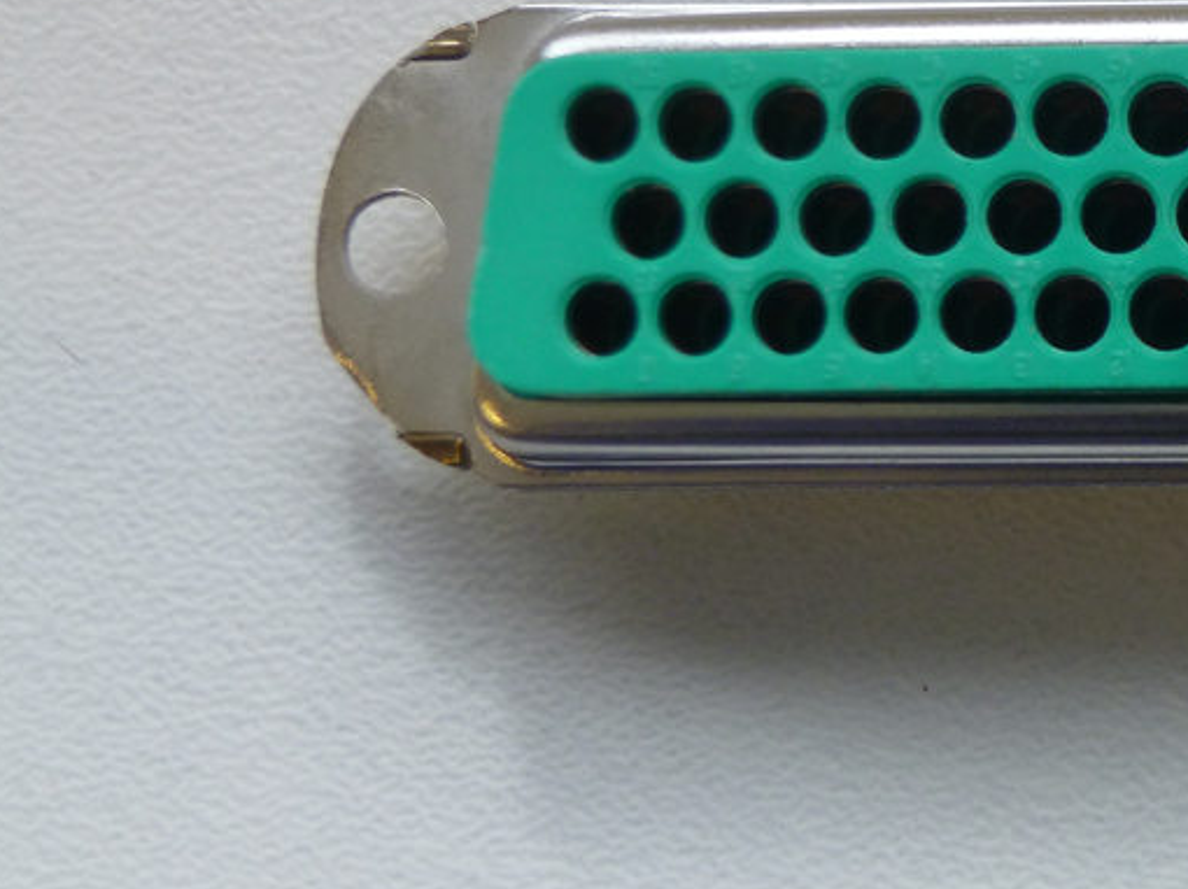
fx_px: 3876
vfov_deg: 13.1
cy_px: 361
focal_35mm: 113
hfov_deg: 16.8
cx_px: 1365
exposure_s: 1/60
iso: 125
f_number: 4
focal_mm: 8.6
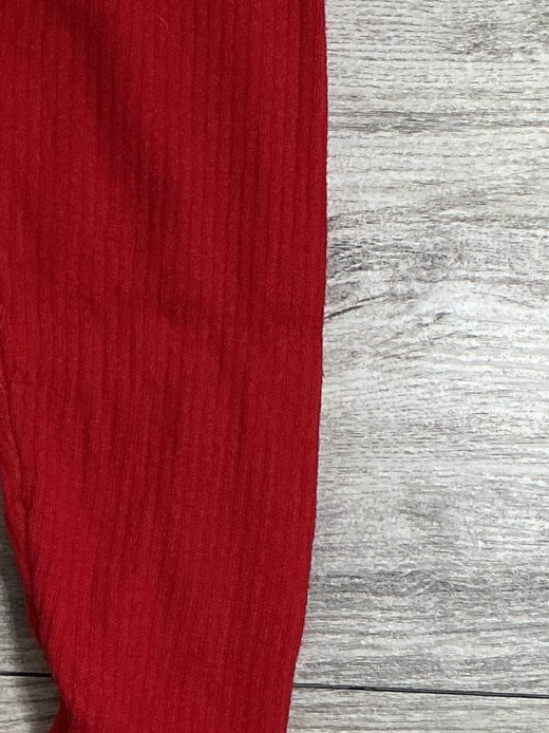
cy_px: 152
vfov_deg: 18.2
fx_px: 2264
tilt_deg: -83.5
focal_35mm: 107
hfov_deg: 13.8
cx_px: 121
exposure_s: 1/50
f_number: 1.8
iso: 50
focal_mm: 3
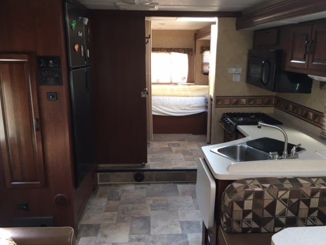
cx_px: 166
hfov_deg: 60.0
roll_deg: -0.2
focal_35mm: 30
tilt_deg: -12.7
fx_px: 283
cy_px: 119
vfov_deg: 46.8
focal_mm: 4.15
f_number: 2.2
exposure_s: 1/30
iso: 64
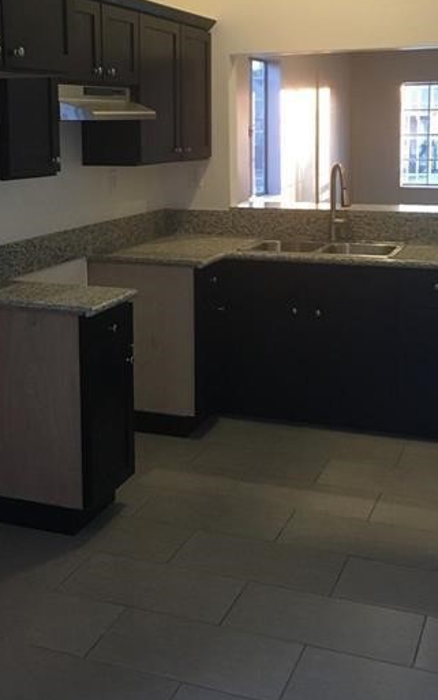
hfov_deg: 28.0
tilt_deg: -5.9
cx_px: 199
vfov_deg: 43.1
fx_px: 878
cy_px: 255
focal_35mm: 46
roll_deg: +0.1
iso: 160
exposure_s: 1/30
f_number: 2.2
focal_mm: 4.15
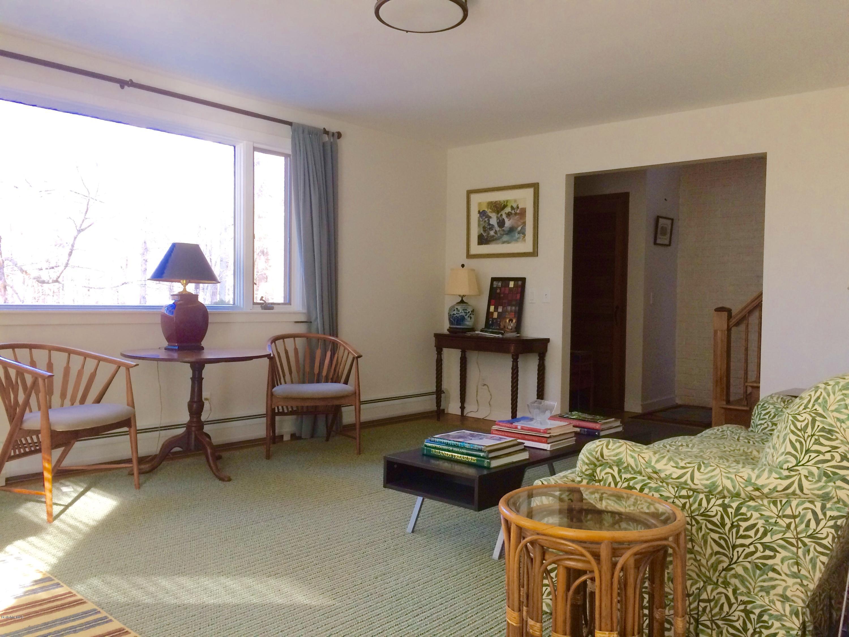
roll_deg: +0.6
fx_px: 711
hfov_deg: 61.7
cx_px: 424
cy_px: 318
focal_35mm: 29
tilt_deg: -2.6
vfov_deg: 48.2
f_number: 2.2
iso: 32
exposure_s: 1/30
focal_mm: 4.15
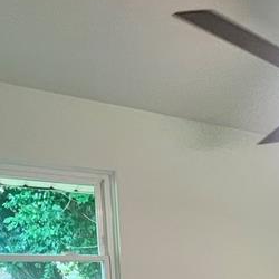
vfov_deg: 30.1
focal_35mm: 47
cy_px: 345
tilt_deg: -10.1
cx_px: 304
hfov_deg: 32.0
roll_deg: -0.2
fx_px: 429
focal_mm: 1.57
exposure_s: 1/120
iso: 250
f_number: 1.8
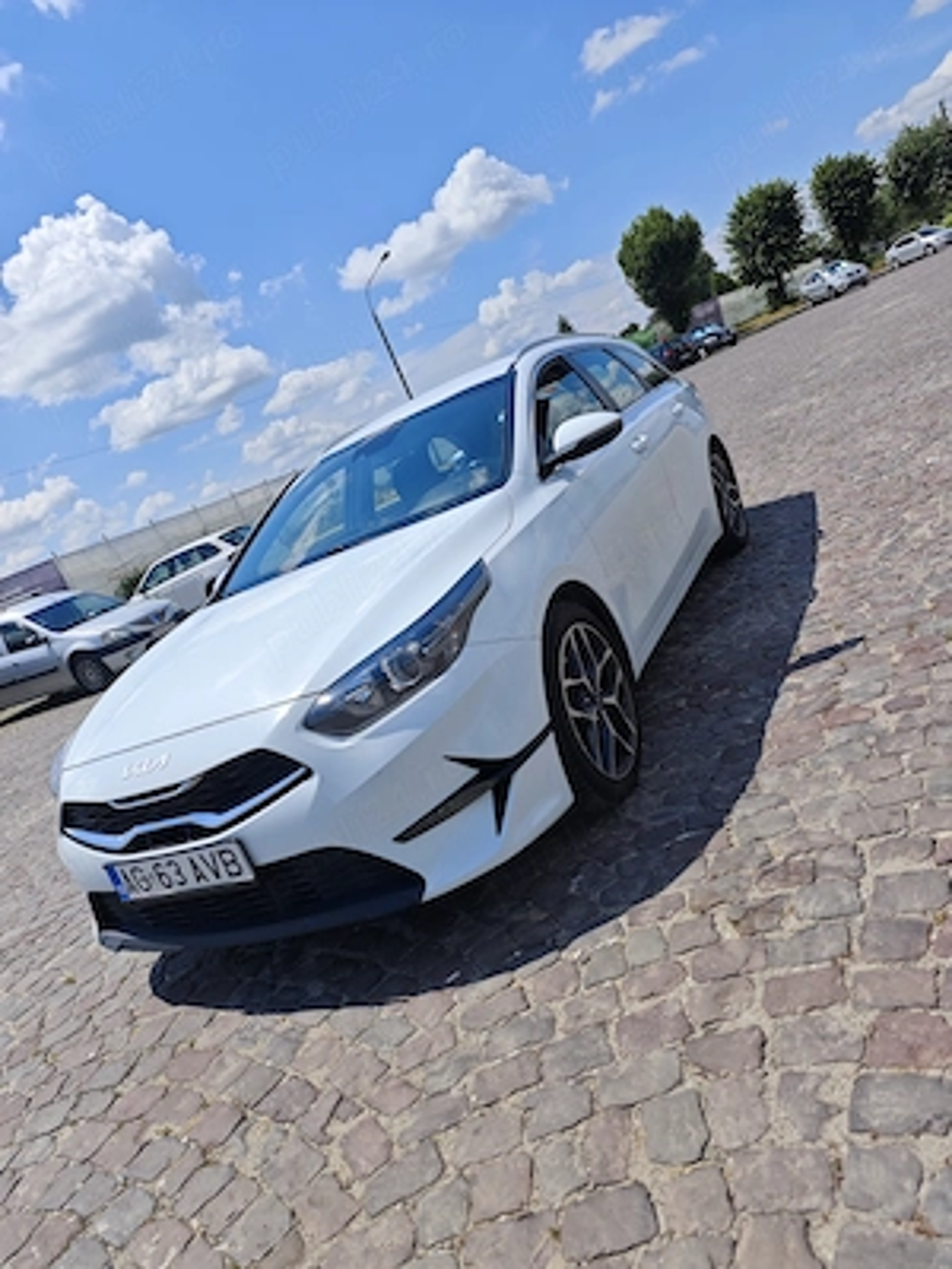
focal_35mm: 23
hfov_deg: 58.9
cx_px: 476
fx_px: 843
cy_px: 634
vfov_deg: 73.9
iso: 50
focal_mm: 6.55
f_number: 1.6
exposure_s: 1/4501
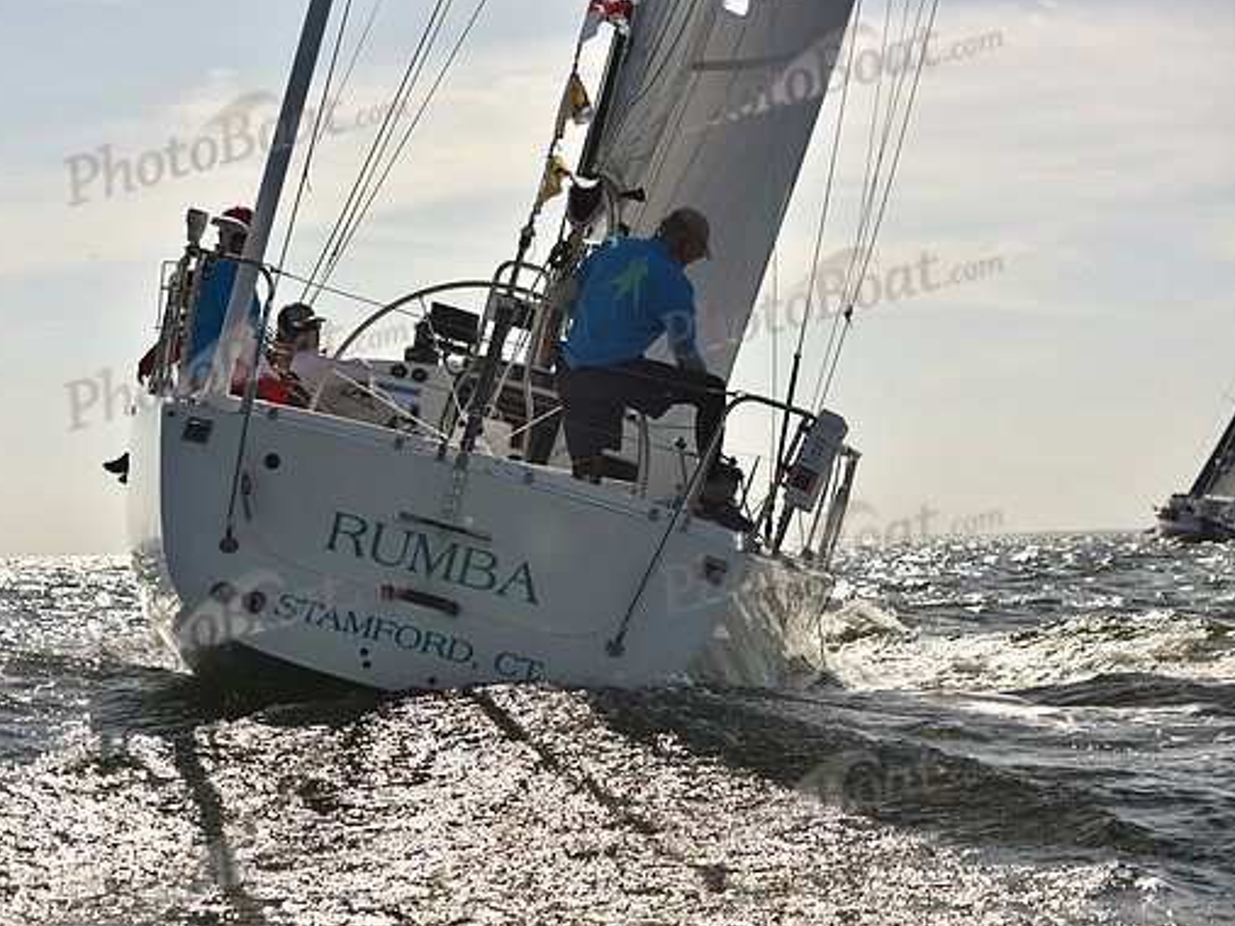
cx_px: 536
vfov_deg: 19.1
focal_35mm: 77
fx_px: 2746
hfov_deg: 25.3
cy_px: 459
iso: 250
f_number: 6.3
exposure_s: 1/1000
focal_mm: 70
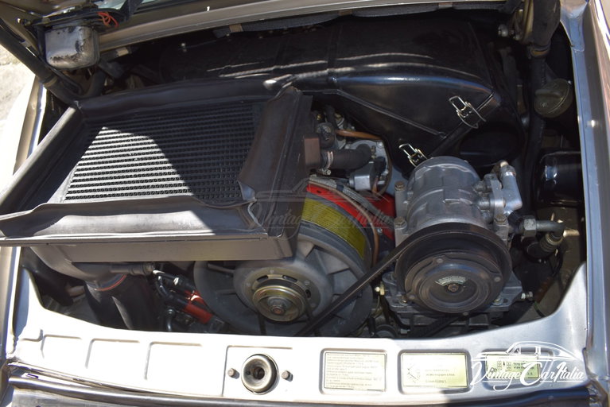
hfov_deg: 67.4
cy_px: 204
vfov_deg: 48.0
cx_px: 305
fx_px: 458
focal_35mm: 27
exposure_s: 1/200
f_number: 5
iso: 140
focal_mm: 18
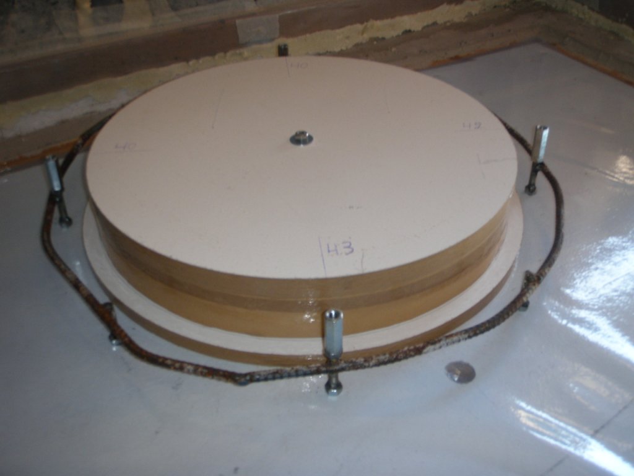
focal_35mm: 38
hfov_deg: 49.0
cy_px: 238
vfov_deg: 37.7
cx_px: 317
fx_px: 696
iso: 100
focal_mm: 6.7
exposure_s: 1/30
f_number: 3.5
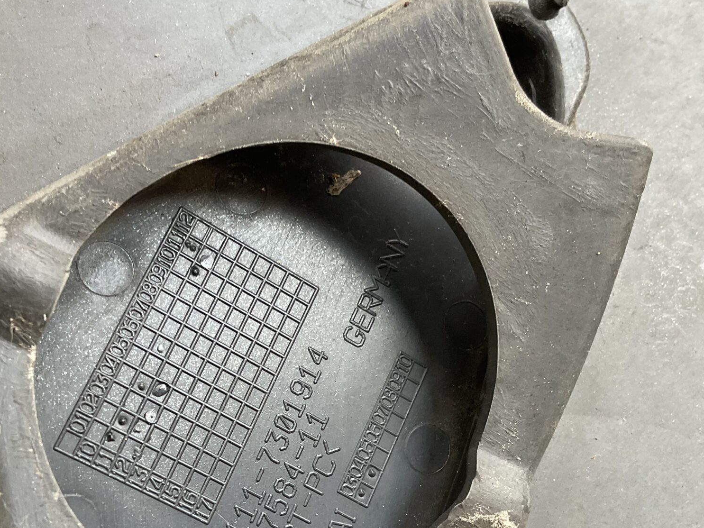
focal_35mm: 50
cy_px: 398
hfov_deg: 38.1
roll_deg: +20.8
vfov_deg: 28.7
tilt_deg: -14.0
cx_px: 287
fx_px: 1017
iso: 50
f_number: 1.8
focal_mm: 3
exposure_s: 1/60
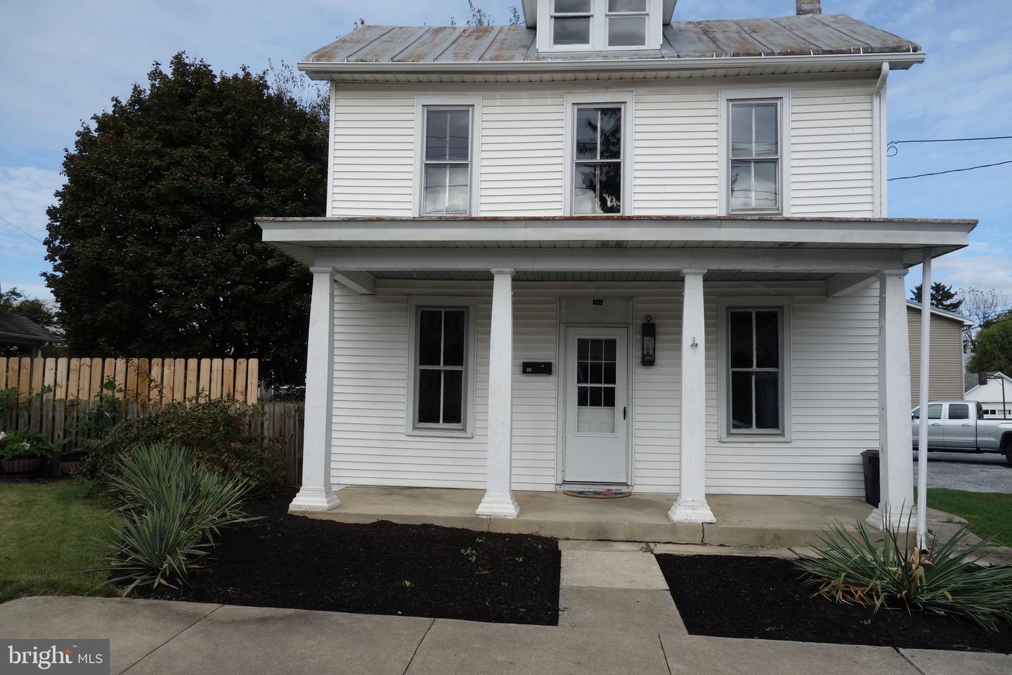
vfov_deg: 46.4
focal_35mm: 28
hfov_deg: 65.5
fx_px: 787
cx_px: 506
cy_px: 338
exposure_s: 1/500
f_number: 5.6
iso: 125
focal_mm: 10.4
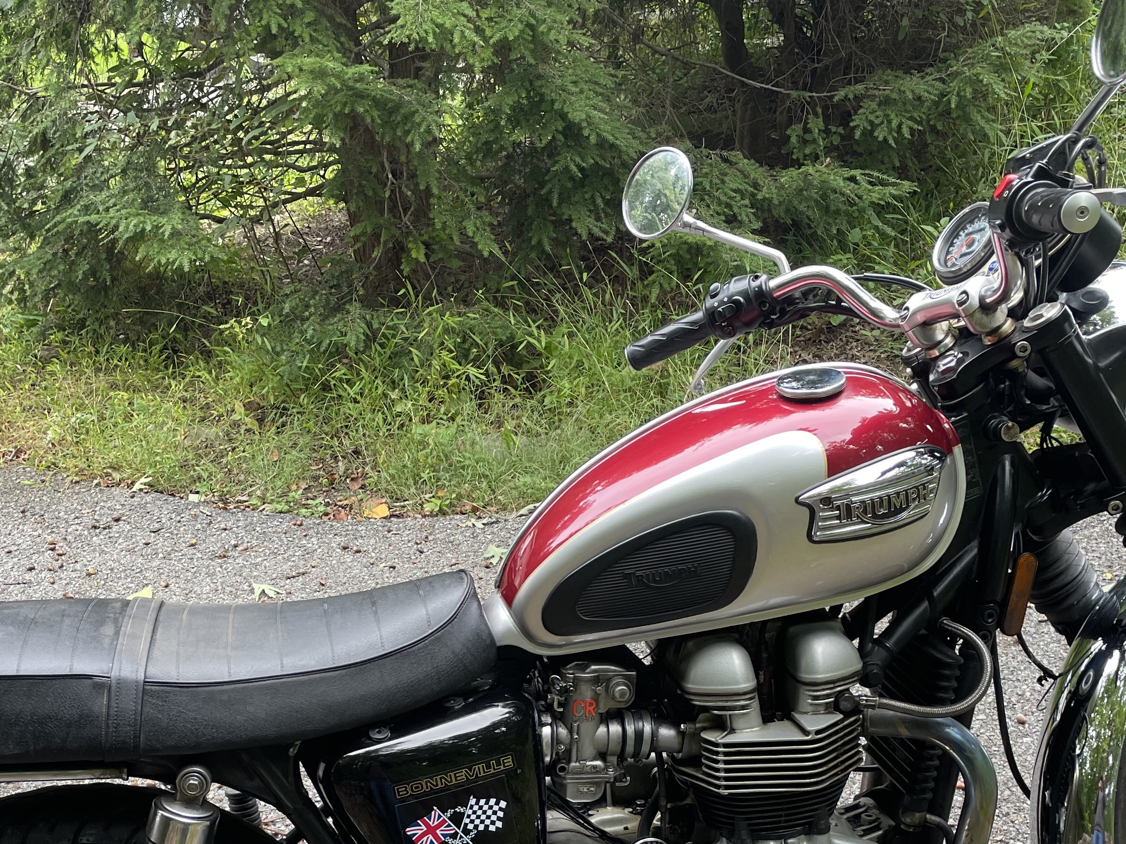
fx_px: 1431
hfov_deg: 42.9
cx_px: 545
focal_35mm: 44
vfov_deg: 31.7
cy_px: 713
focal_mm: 4.2
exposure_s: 1/121
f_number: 1.6
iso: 50
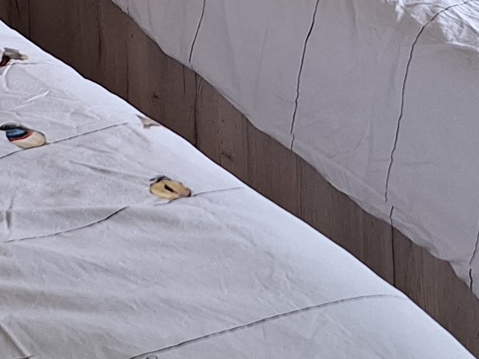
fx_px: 1619
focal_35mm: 117
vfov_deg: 12.4
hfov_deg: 16.8
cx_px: 300
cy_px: -55
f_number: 1.8
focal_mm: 5.54
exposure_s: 1/100
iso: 50
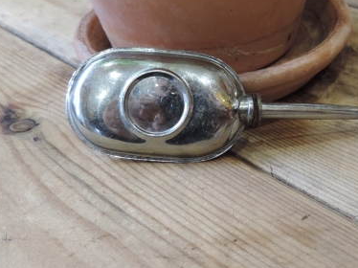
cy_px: 72
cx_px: 228
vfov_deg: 27.2
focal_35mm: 53
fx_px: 548
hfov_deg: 36.0
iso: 400
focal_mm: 5.8
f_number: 3.2
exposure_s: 1/25
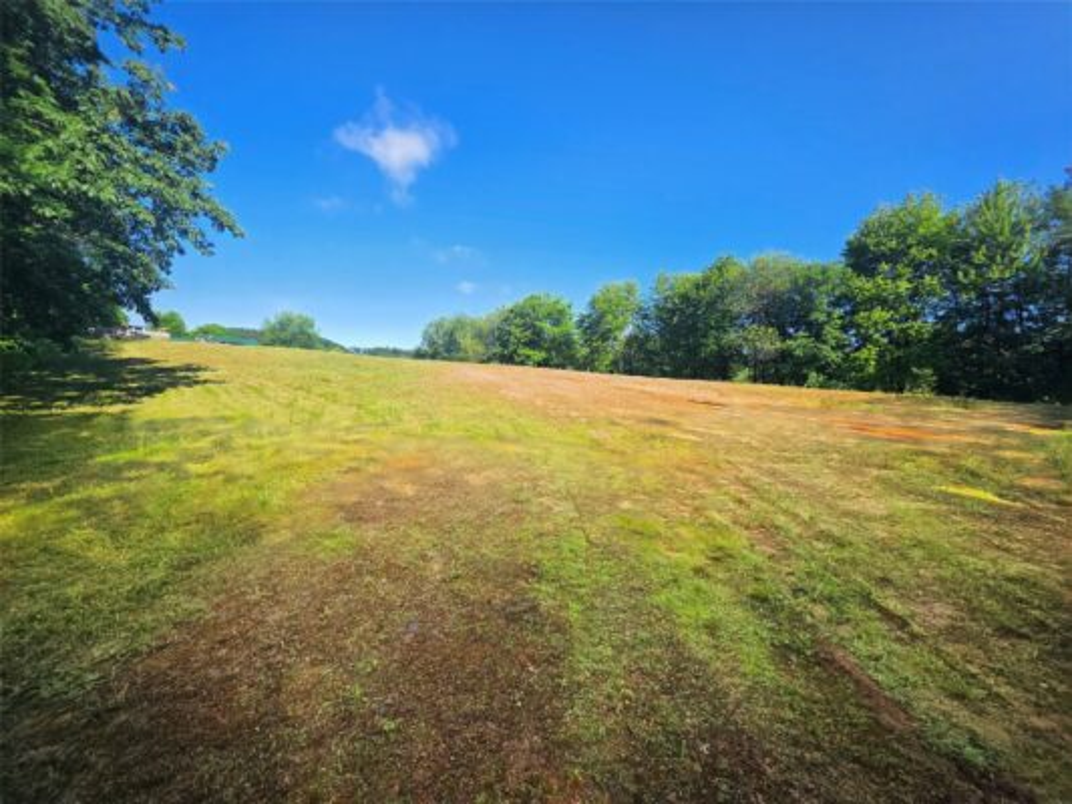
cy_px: 402
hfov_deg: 106.2
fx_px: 403
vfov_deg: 89.9
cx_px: 536
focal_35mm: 13
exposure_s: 1/1000
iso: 40
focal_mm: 2.2
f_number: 1.9
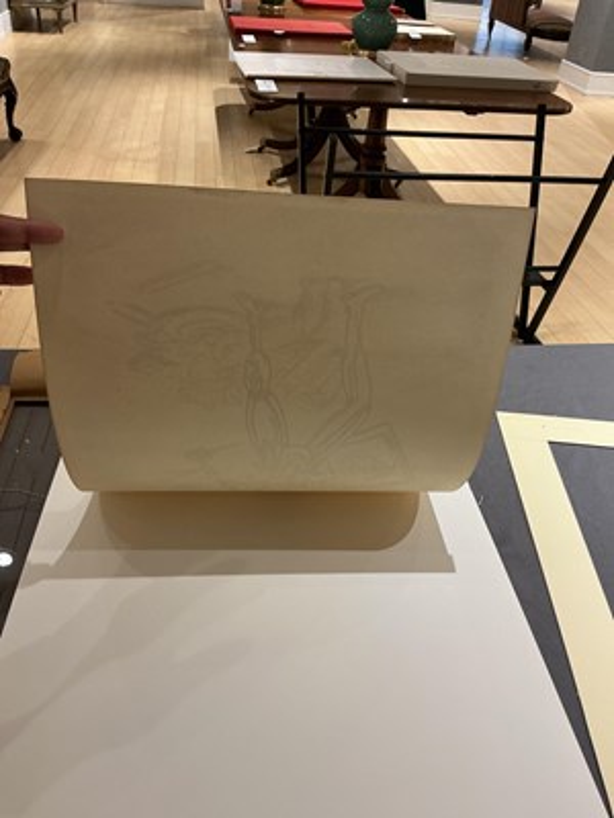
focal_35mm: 29
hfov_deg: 48.2
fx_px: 686
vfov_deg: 61.7
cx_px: 307
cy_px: 409
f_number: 1.8
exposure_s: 1/60
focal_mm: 3
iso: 64
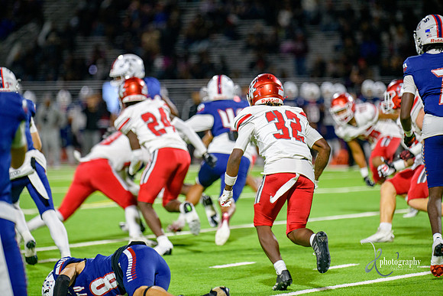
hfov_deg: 8.6
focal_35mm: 240
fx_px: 2954
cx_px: 222
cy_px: 148
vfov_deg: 5.7
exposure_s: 1/250
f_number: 2.8
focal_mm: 240
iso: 2000
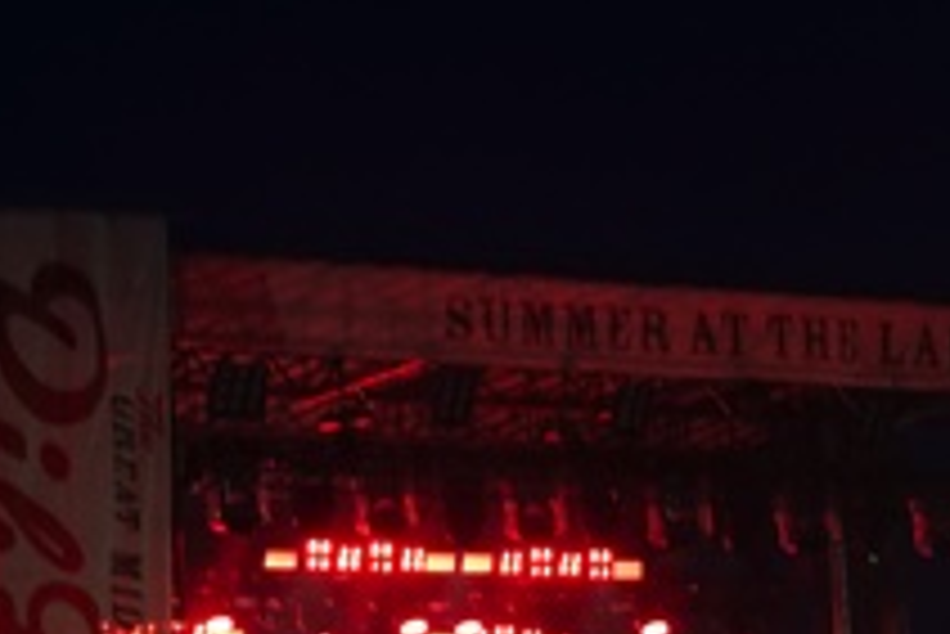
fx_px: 3987
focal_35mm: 151
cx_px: 288
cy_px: 461
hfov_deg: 13.6
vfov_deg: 9.1
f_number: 4
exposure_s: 1/10
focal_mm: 18.63
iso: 800
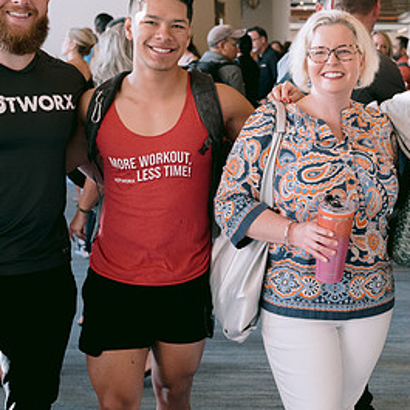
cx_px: 325
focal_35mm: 65
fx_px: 871
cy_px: 193
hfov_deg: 26.0
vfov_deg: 26.5
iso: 800
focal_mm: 35
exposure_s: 1/250
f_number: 3.5
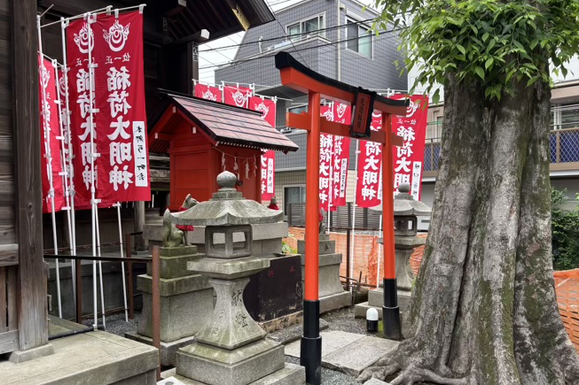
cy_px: 212
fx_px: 466
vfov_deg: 44.9
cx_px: 280
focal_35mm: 29
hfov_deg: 63.7
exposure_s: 1/131
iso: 32
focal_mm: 5.96
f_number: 1.6
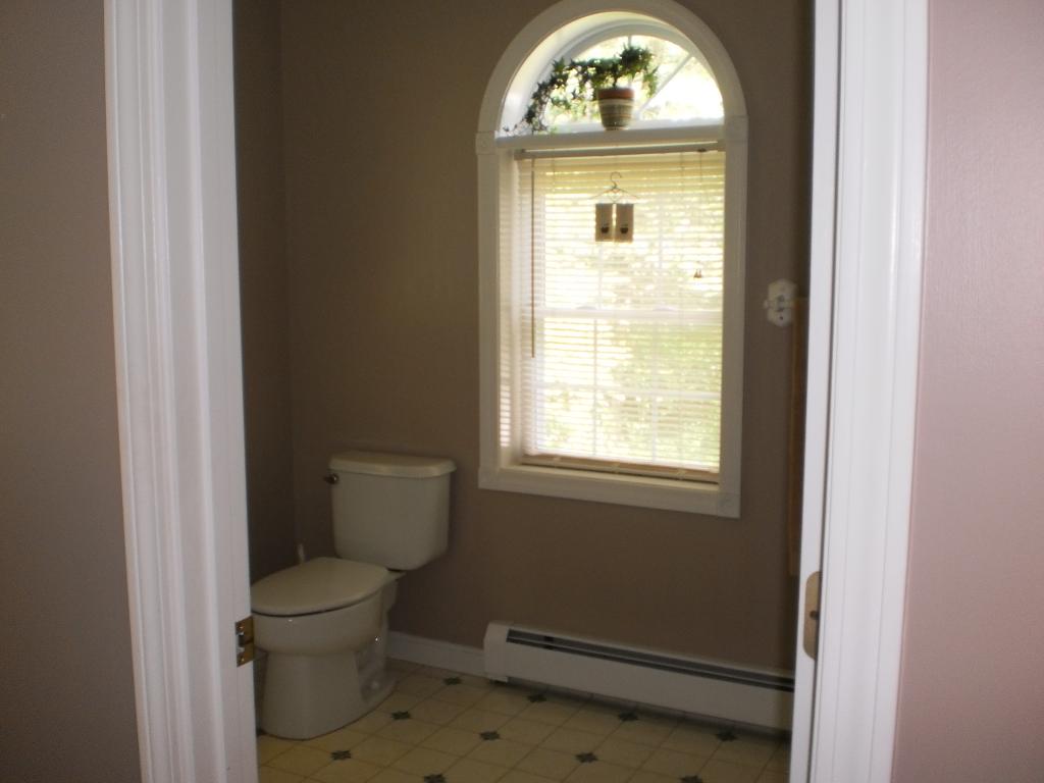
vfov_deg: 39.7
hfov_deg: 51.4
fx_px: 1086
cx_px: 522
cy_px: 392
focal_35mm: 36
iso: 125
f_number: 3.1
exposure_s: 1/30
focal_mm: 6.3
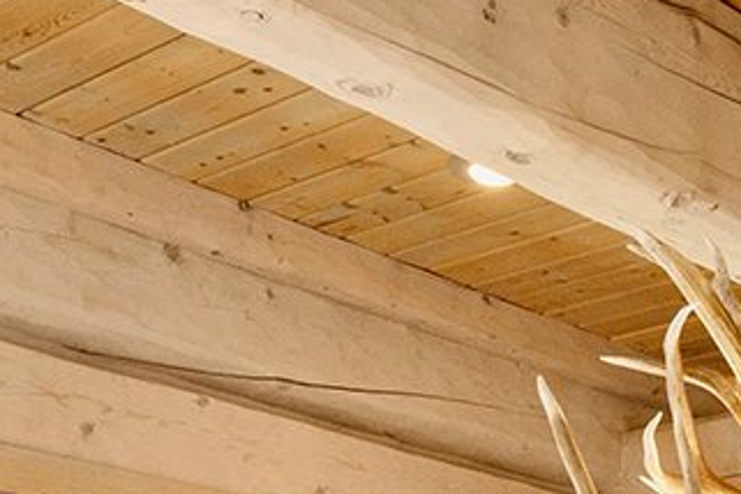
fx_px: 1729
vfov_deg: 14.3
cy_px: 896
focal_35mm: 84
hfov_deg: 23.3
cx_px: 727
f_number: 9
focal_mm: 10
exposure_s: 1/50
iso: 200
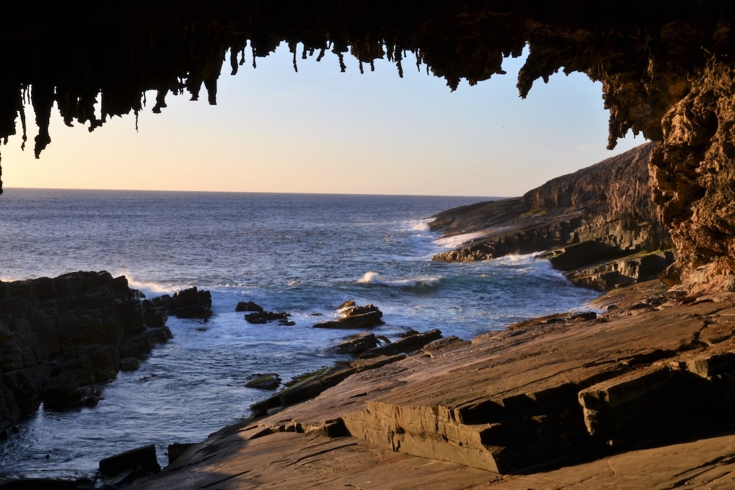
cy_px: 245
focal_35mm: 48
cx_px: 368
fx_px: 980
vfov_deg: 28.1
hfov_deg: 41.1
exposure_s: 1/13
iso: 100
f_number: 29
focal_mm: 32
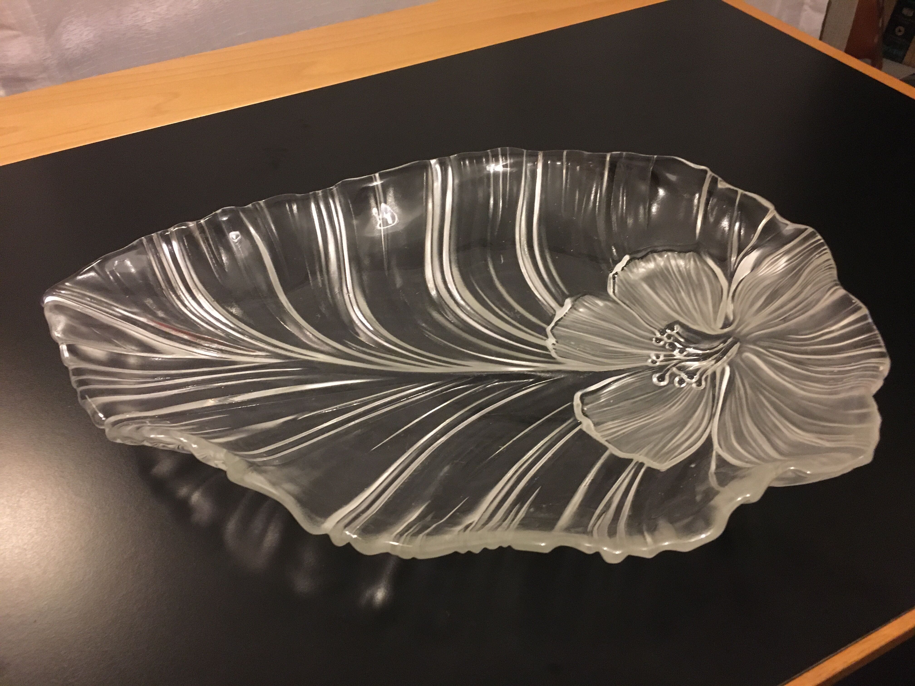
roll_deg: +3.1
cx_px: 458
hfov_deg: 61.7
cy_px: 343
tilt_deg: -43.6
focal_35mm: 29
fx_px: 767
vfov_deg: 48.2
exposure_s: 1/17
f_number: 2.2
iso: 400
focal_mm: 4.15
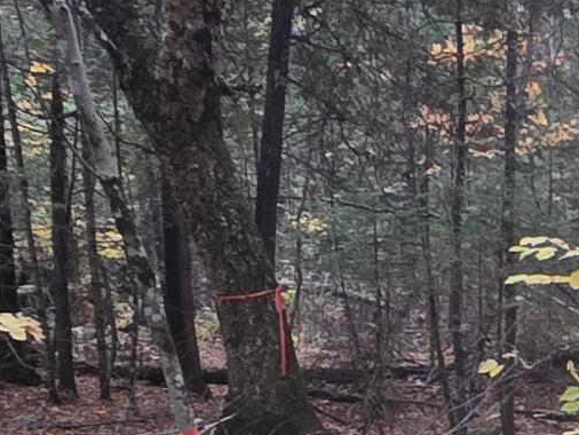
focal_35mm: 77
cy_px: 513
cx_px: 756
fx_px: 1289
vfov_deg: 18.2
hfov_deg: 22.6
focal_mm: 2.2
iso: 400
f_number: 1.9
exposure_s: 1/60
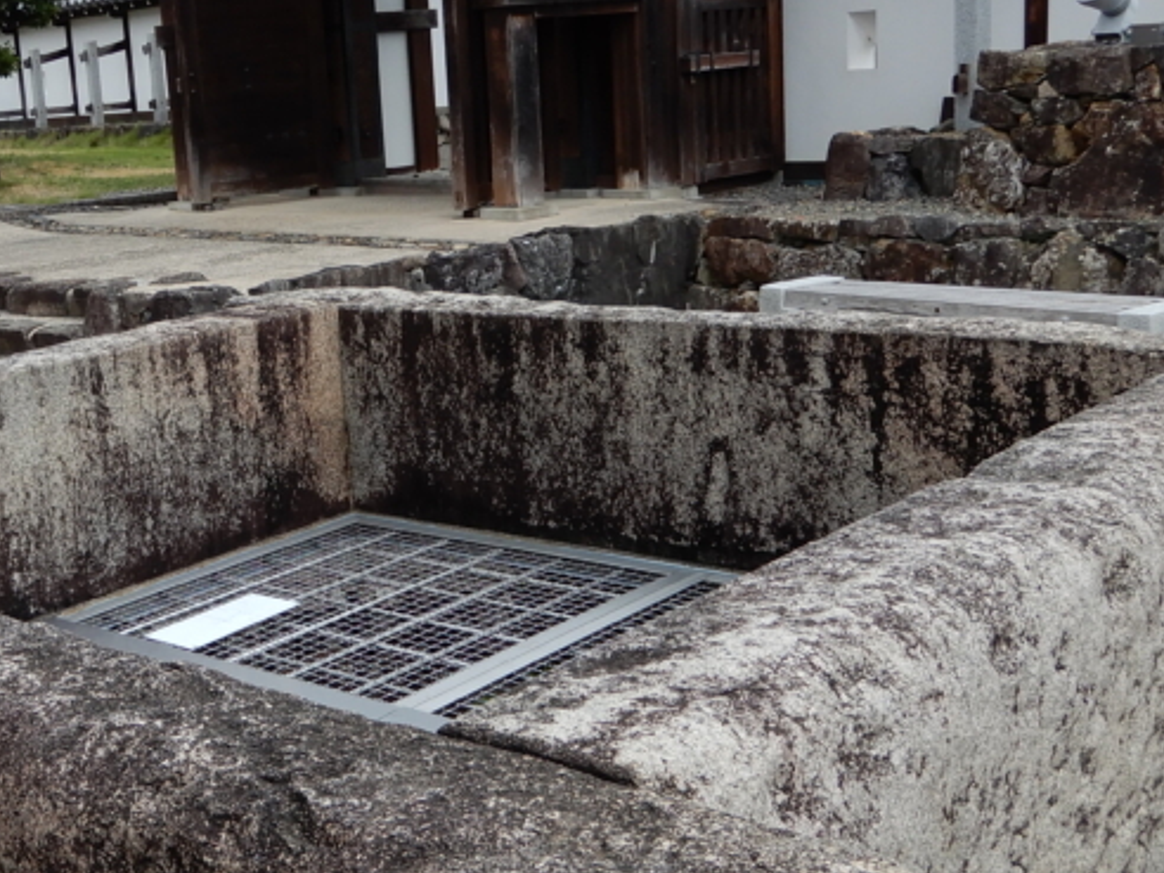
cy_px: 452
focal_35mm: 50
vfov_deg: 29.1
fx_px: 1681
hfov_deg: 37.4
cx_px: 322
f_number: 3.4
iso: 80
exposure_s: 1/125
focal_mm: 4.3
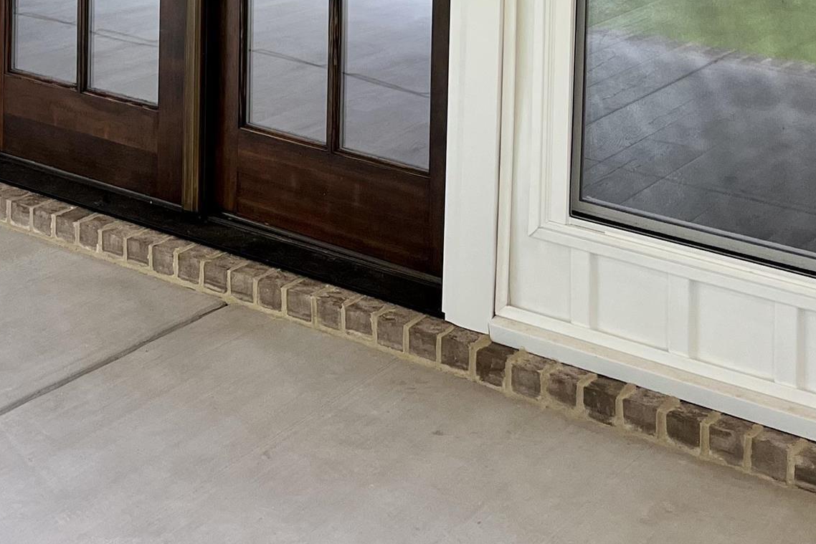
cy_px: -268
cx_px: 92
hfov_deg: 26.8
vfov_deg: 16.9
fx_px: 1655
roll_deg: -0.6
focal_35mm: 73
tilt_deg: -2.7
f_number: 1.6
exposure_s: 1/120
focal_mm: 5.1
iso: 80
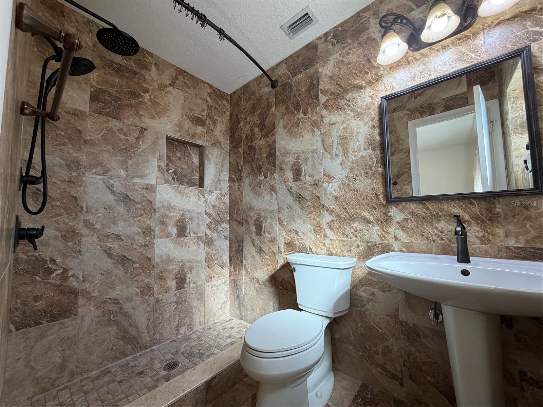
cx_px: 272
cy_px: 204
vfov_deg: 85.7
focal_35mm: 14
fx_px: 220
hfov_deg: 102.1
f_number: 2.2
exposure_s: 1/120
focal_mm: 2.22
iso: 160
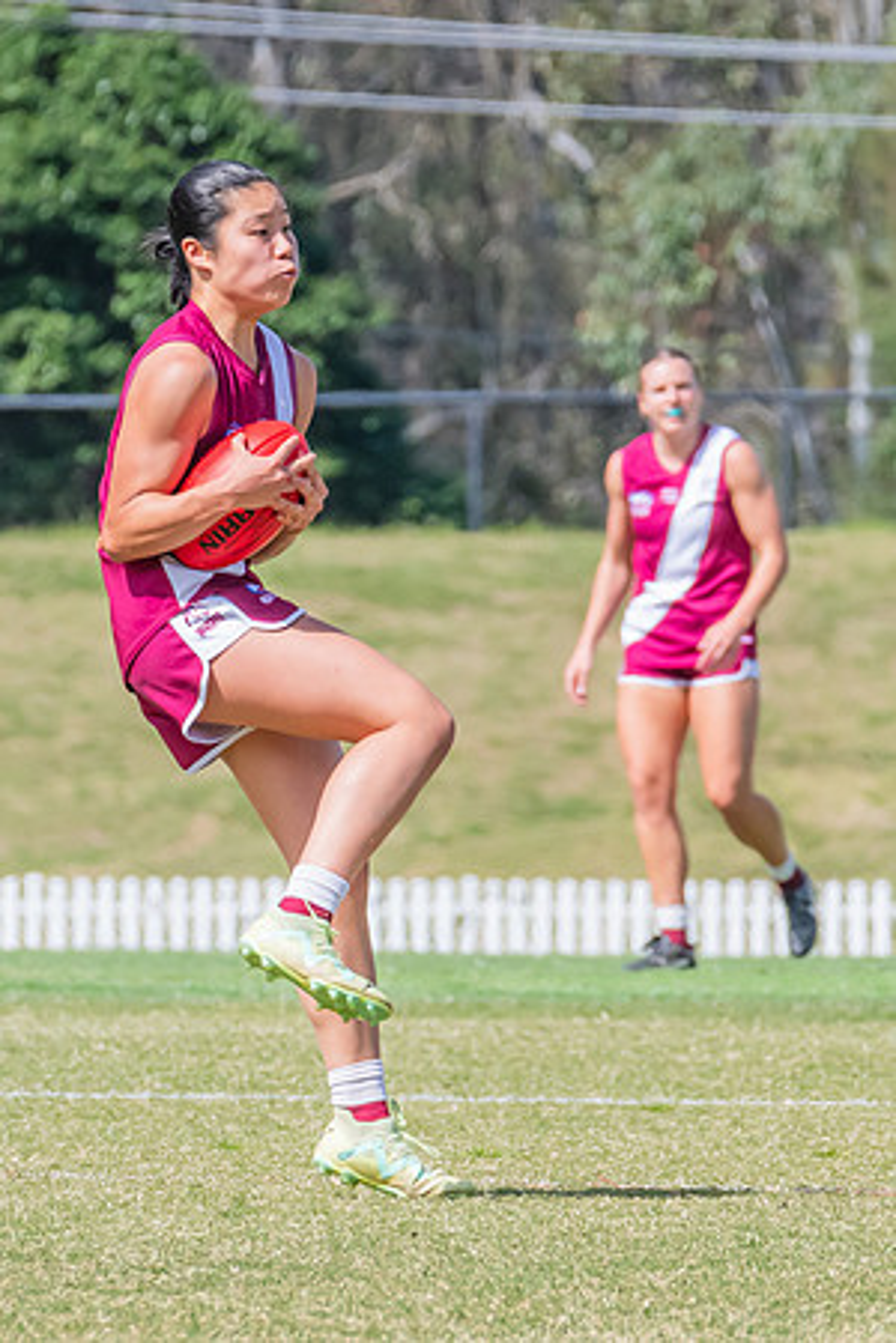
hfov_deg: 1.8
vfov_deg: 2.7
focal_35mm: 767
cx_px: 125
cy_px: 509
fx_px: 28629
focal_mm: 310
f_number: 11
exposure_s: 1/1250
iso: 800
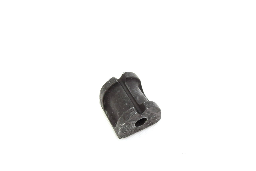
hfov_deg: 44.9
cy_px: 86
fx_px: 310
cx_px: 128
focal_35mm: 44
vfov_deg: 30.9
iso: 400
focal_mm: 29
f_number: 5.6
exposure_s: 1/125
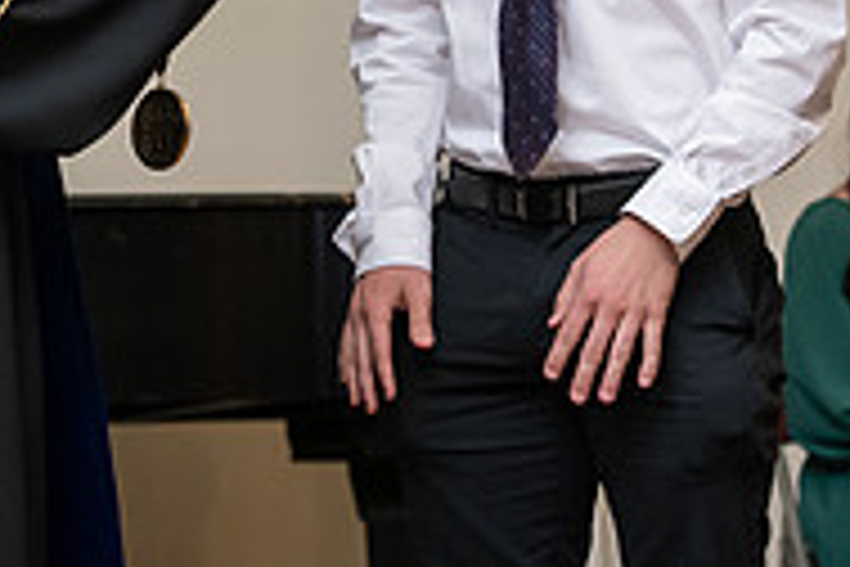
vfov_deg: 5.2
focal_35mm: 261
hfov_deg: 7.9
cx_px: 243
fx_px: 6162
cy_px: -299
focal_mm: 85
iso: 2000
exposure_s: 1/200
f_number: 4
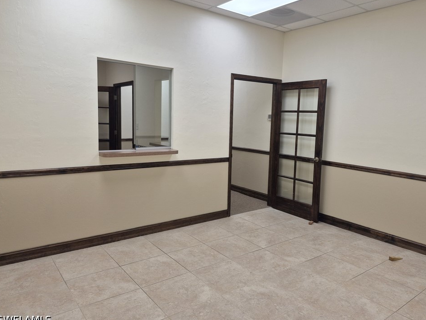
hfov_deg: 69.3
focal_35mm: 25
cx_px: 226
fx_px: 308
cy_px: 153
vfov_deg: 54.9
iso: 50
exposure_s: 1/120
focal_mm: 5.4
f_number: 1.8
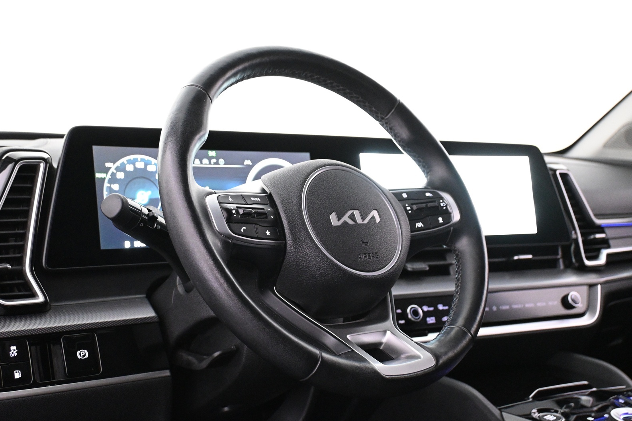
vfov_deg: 27.1
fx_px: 874
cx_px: 311
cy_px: 212
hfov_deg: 39.8
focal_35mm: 50
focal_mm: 32.5
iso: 4000
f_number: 5
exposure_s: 1/30
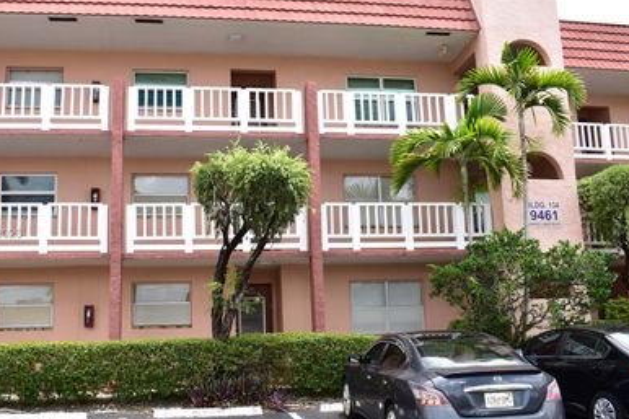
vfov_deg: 37.8
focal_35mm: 35
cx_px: 271
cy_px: 234
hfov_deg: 54.3
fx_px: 611
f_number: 5.6
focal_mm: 18
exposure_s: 1/200
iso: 100
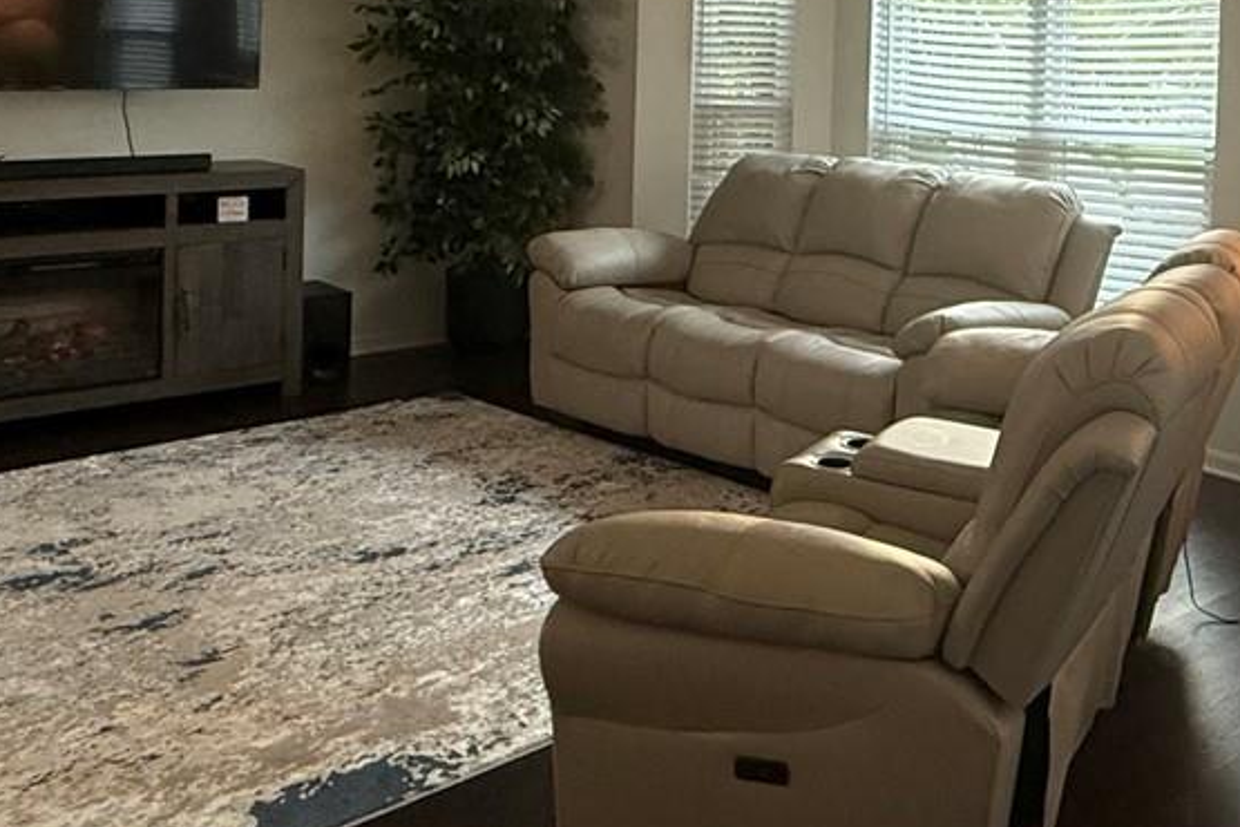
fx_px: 1447
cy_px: 56
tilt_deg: +0.1
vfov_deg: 30.3
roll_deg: -1.6
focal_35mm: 42
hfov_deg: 43.3
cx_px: 1059
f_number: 2.2
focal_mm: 2.22
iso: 320
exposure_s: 1/120
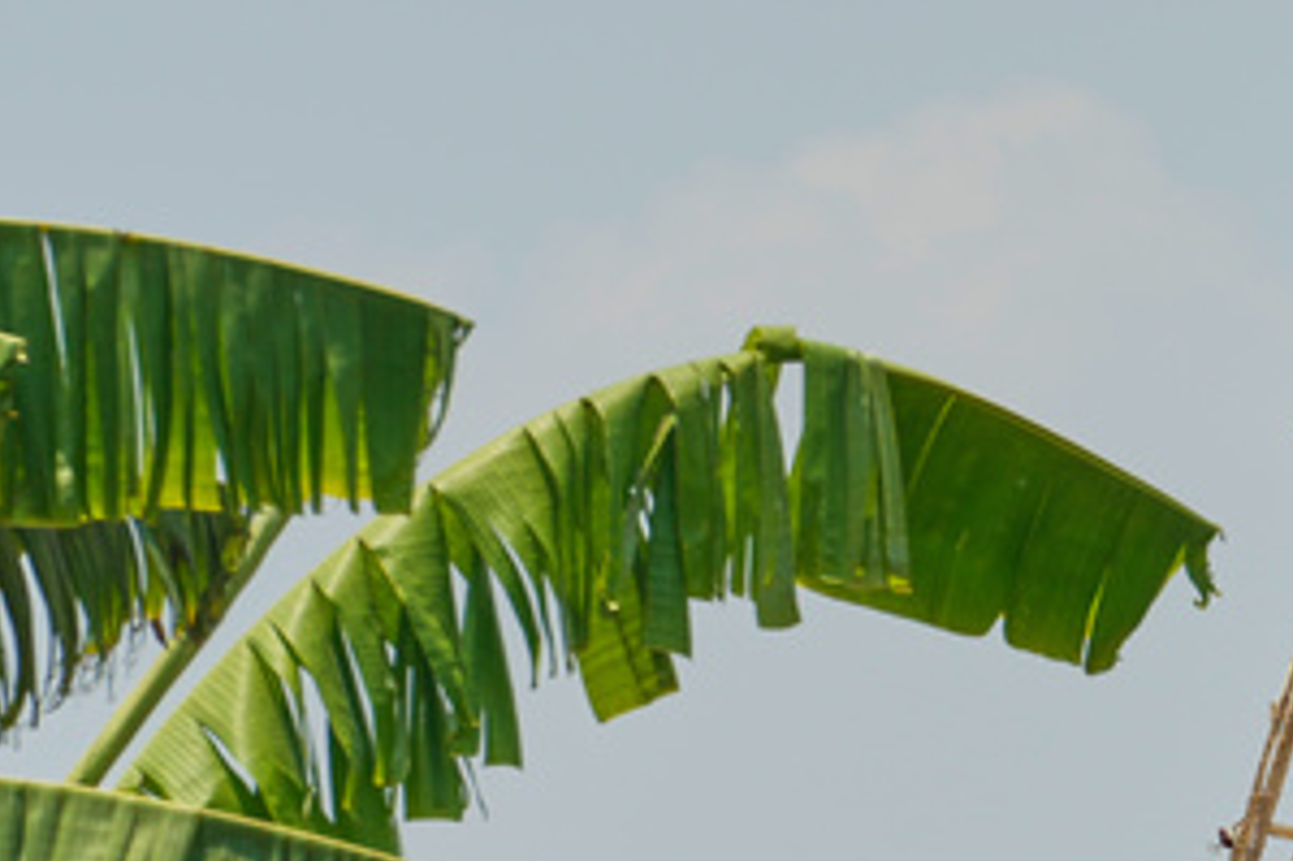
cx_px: 1691
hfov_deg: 3.0
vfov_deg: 2.0
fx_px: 24552
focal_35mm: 684
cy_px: 1125
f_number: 10
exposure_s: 1/250
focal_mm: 200
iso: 100
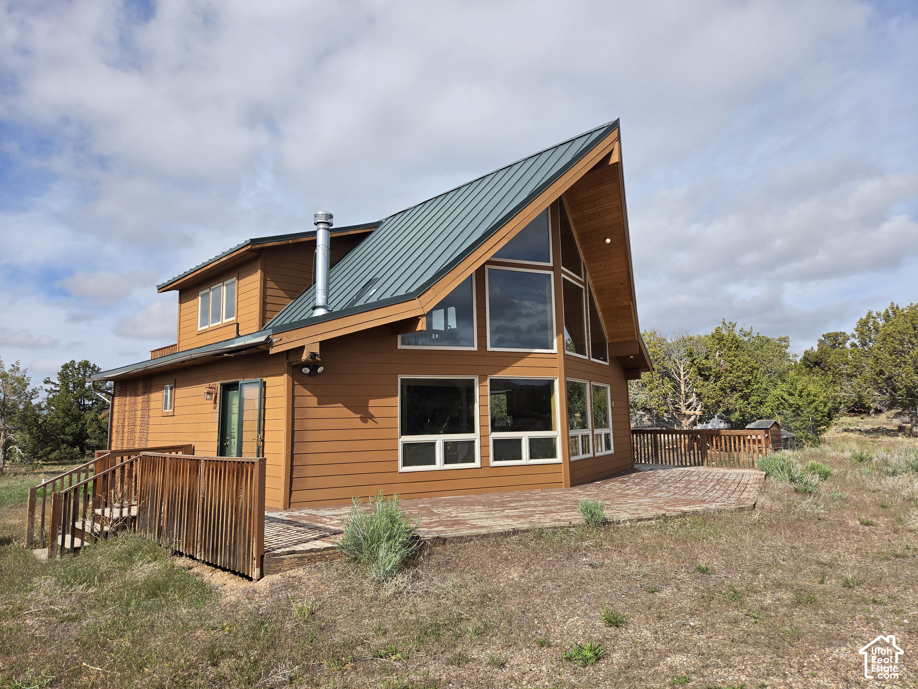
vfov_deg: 58.9
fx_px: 610
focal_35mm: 23
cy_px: 344
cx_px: 459
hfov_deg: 73.9
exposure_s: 1/4153
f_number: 1.8
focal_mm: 5.4
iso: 80
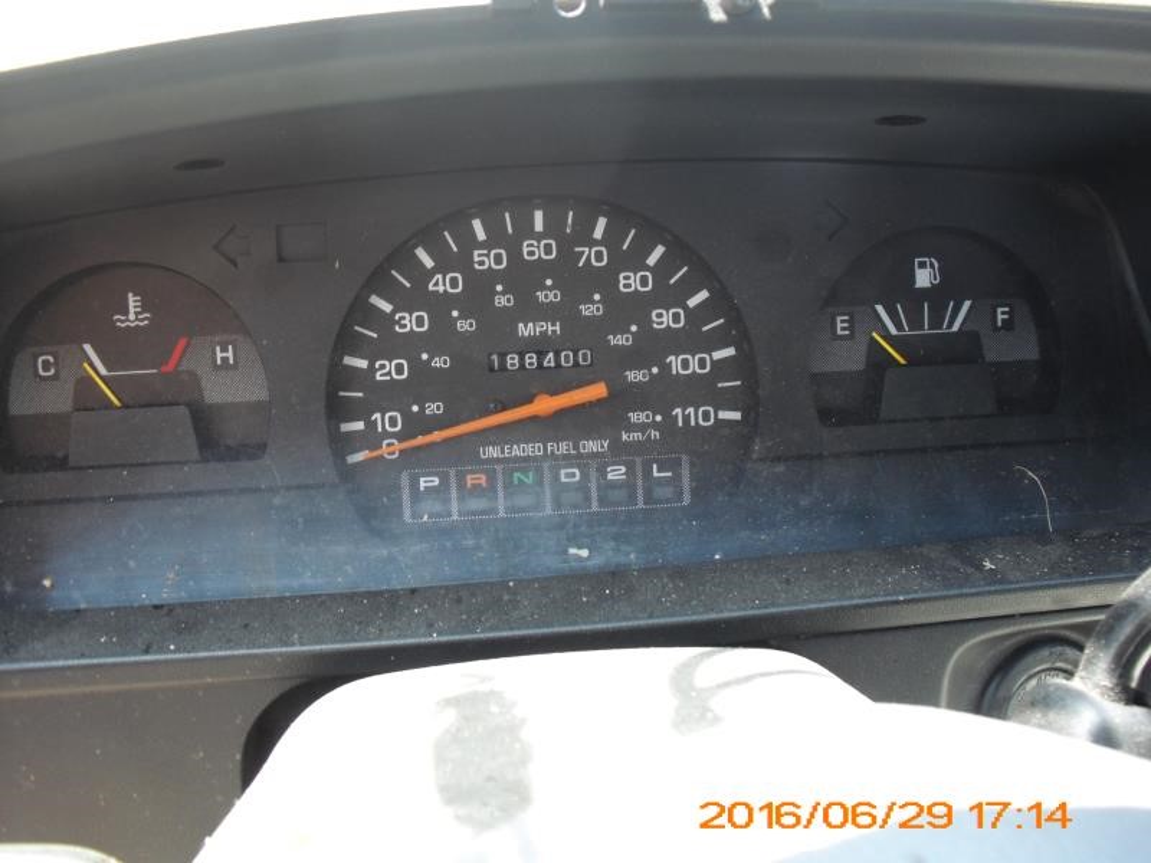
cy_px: 432
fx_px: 1197
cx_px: 576
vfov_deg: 39.7
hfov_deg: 51.4
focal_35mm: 36
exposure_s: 1/80
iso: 160
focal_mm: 6.3
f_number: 3.1
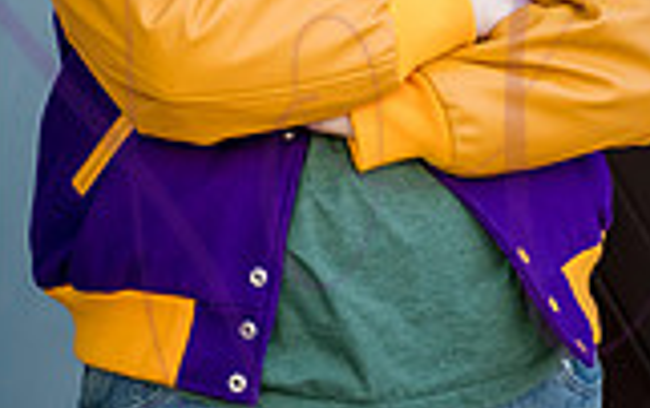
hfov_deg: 9.2
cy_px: -101
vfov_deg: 5.7
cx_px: 424
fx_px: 4043
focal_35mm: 228
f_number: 3.5
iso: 640
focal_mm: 80
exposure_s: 1/400
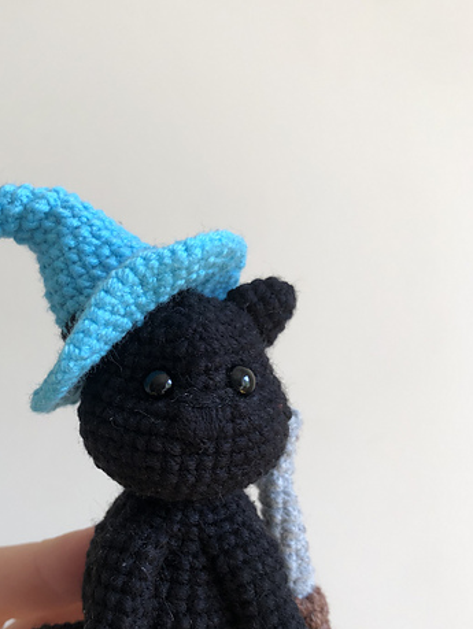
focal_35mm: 39
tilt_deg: -9.6
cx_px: 160
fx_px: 710
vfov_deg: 47.5
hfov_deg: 36.5
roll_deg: +4.8
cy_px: 380
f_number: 1.8
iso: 50
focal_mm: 3.99
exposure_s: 1/120
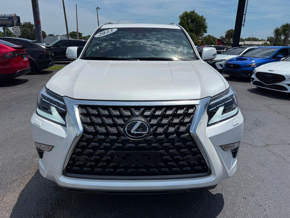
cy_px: 109
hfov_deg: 71.6
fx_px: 201
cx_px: 145
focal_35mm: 24
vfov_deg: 56.8
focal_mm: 6.76
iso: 80
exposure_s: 1/14286
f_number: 1.78
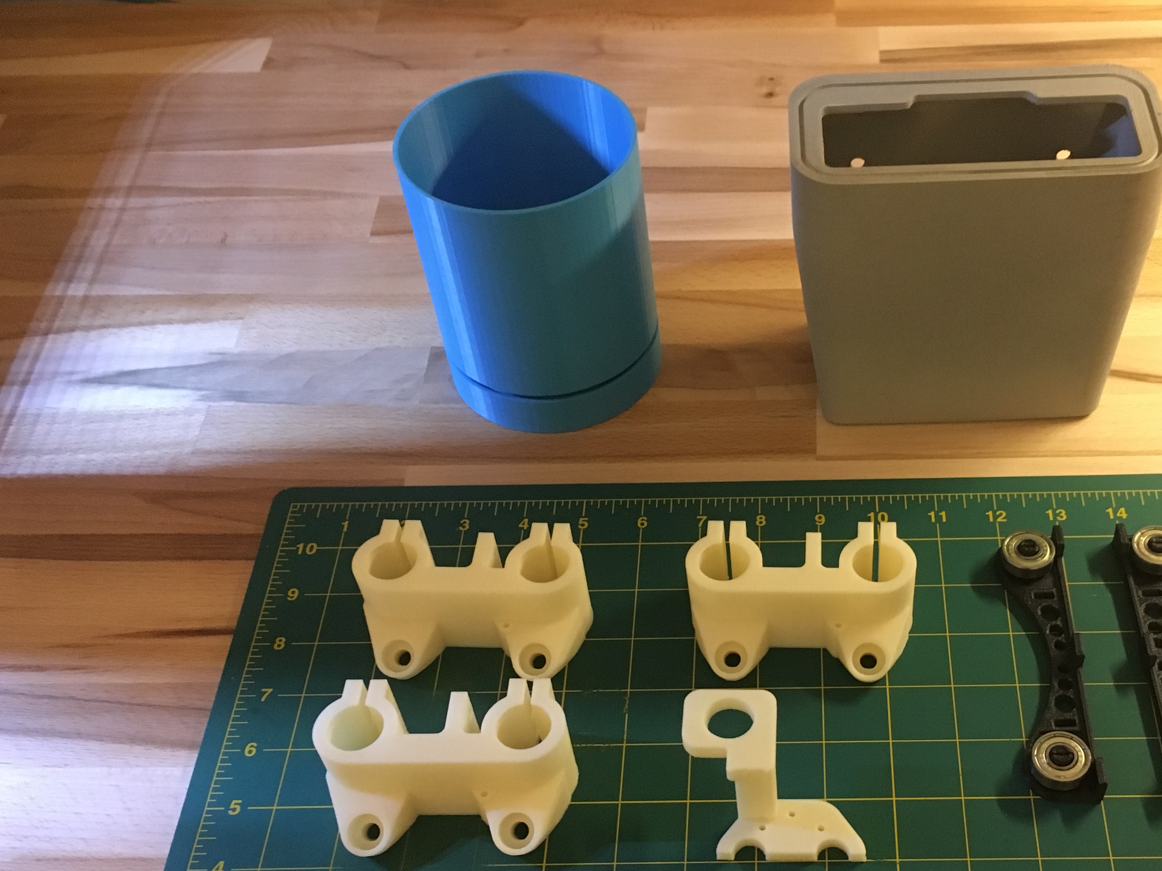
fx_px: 1410
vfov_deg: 33.9
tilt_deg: -50.8
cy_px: 614
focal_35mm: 42
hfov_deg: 44.1
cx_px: 777
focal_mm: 4.15
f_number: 2.2
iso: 200
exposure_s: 1/15
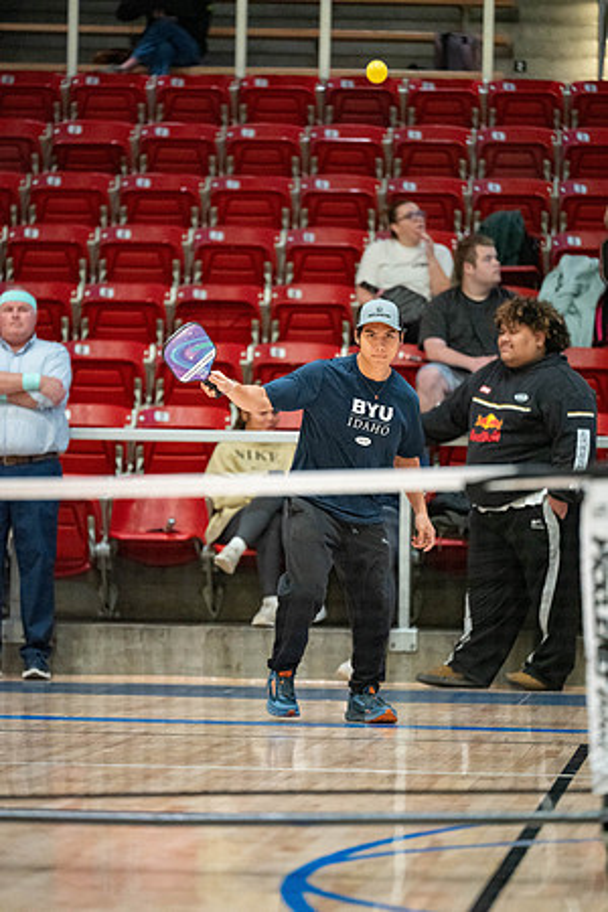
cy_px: 456
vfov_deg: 10.3
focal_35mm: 200
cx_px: 304
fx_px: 5066
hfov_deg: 6.9
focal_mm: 200
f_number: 2.8
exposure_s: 1/500
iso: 5000
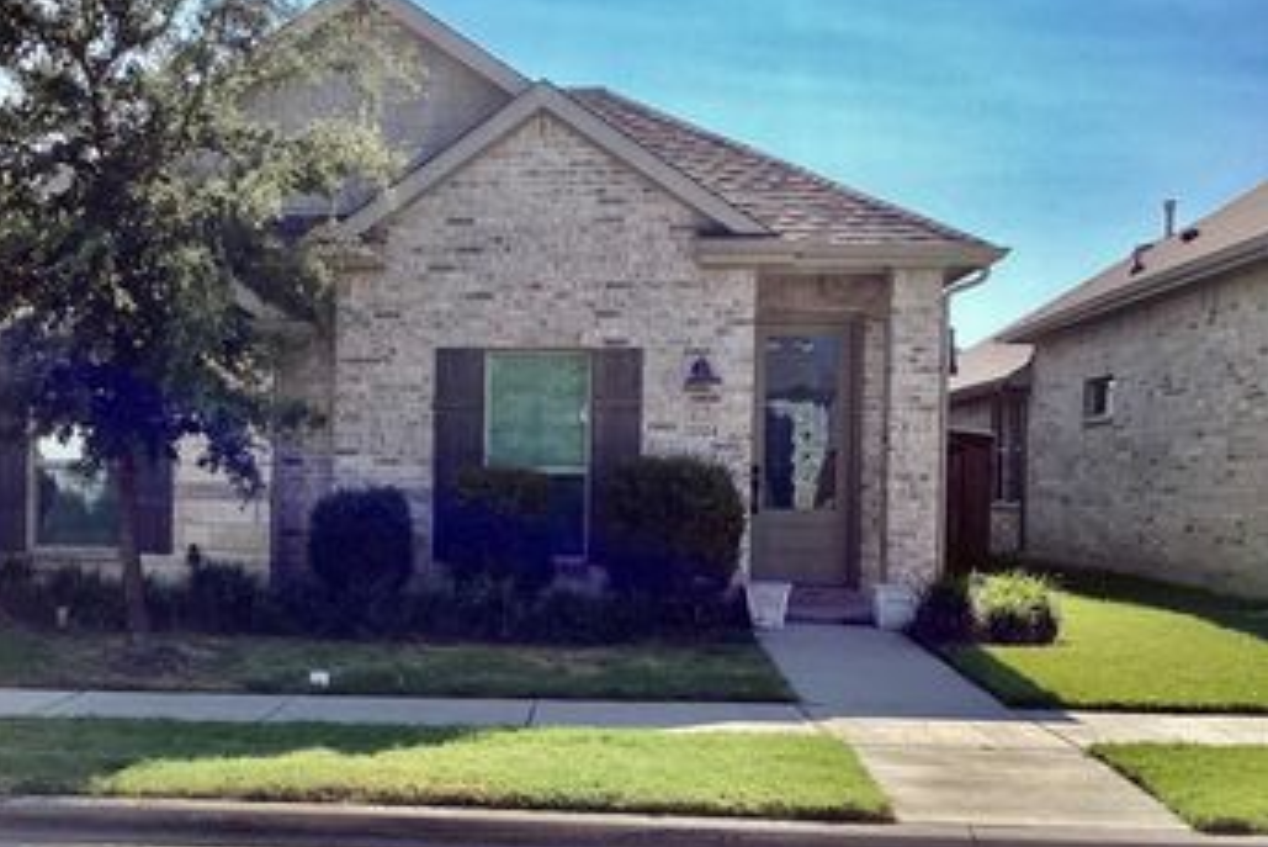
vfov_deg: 28.6
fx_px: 1656
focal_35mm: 47
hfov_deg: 40.9
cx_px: 347
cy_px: 497
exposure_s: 1/1698
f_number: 2.4
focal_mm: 3.3
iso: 25
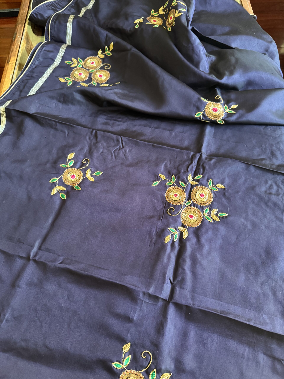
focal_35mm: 24
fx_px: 263
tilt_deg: -65.3
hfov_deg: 56.8
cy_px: 190
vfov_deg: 71.6
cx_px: 142
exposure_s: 1/43
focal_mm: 6.76
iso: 800
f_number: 1.78
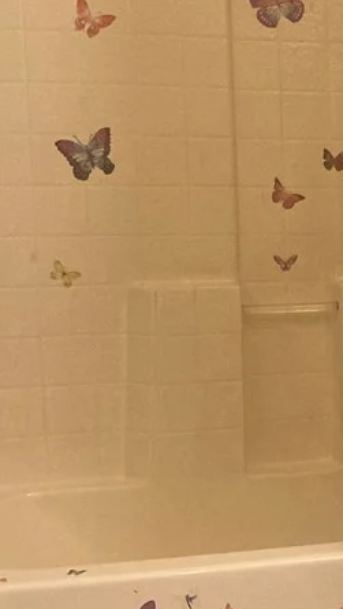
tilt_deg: -7.2
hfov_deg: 16.2
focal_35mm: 70
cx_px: 459
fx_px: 1131
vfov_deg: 30.1
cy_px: 366
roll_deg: +0.1
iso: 400
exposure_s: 1/40
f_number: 1.8
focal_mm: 3.99
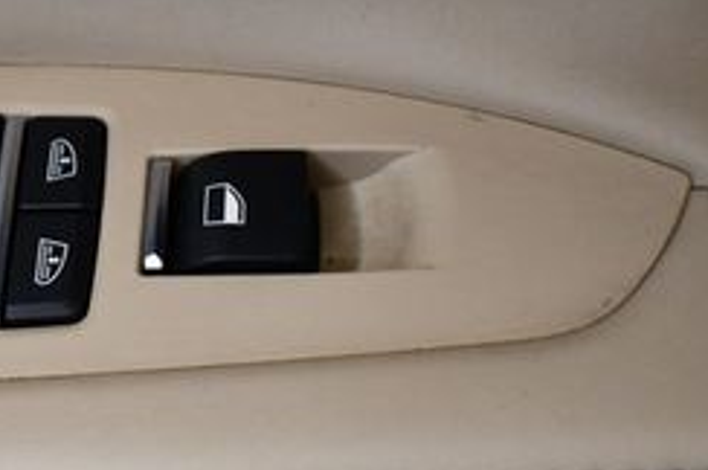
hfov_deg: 20.2
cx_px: -52
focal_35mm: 97
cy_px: 191
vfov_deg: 14.1
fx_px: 1905
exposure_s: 1/125
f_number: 4
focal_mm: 25
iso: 1800
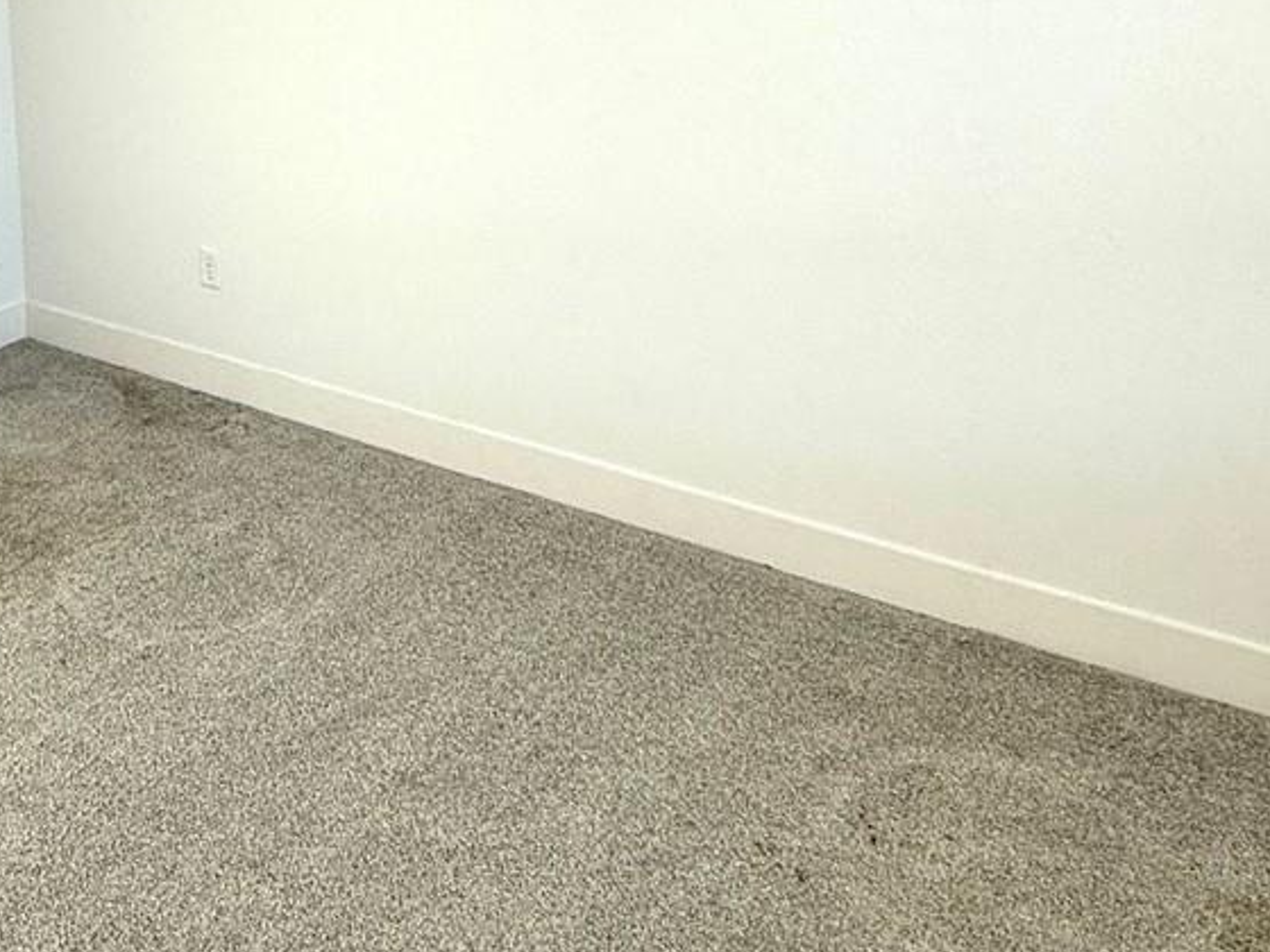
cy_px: -9
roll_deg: +2.2
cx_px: 220
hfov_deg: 44.1
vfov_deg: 32.9
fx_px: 1468
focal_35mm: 40
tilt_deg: -6.7
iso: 64
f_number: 2.2
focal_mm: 2.22
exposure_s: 1/143
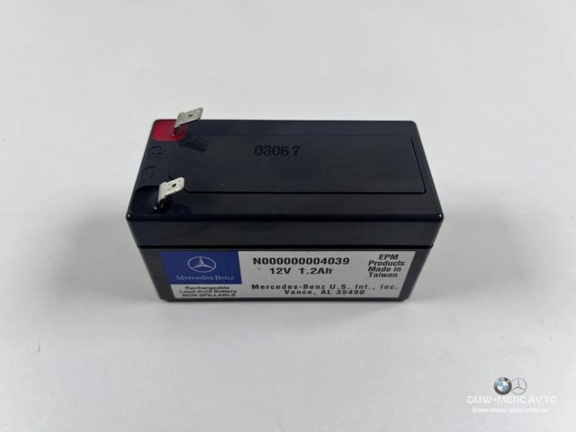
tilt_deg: -49.7
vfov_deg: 53.1
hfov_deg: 67.3
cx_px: 288
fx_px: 433
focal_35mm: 26
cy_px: 216
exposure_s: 1/380
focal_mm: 5.7
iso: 50
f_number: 1.5
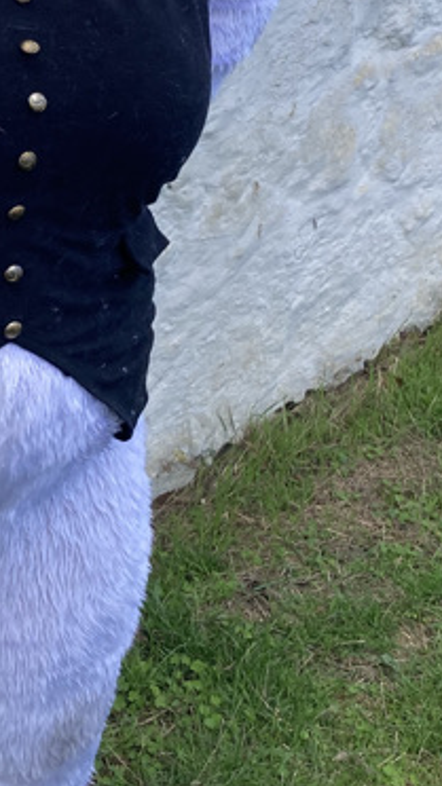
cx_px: 30
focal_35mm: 84
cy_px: 112
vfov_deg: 24.7
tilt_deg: -16.6
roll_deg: -2.0
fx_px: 1752
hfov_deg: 14.2
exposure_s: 1/552
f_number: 1.8
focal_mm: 3.99
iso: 20
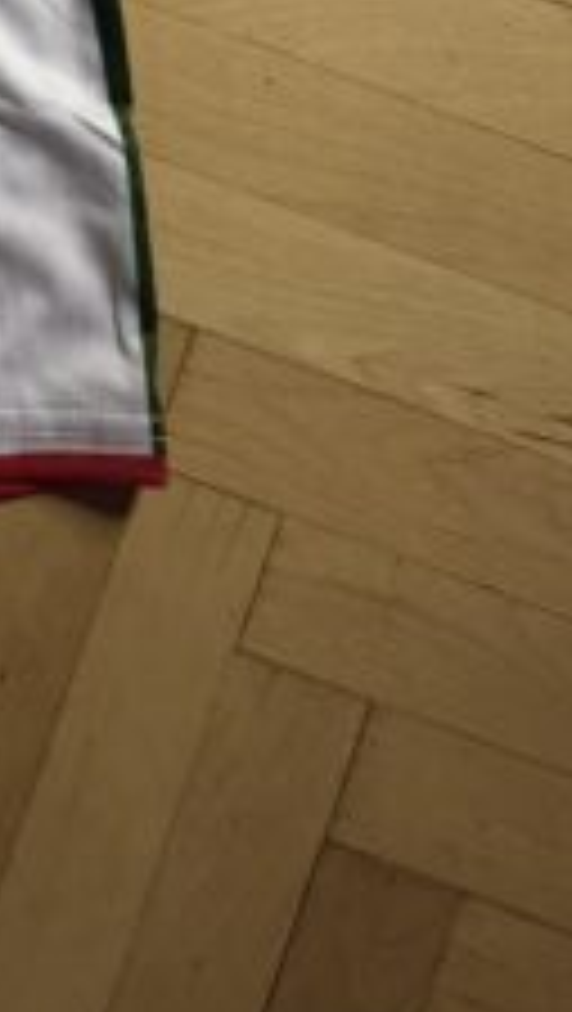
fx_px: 2501
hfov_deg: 11.5
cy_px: -657
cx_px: -631
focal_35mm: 93
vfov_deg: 19.0
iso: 250
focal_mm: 6.76
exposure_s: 1/50
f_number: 1.78
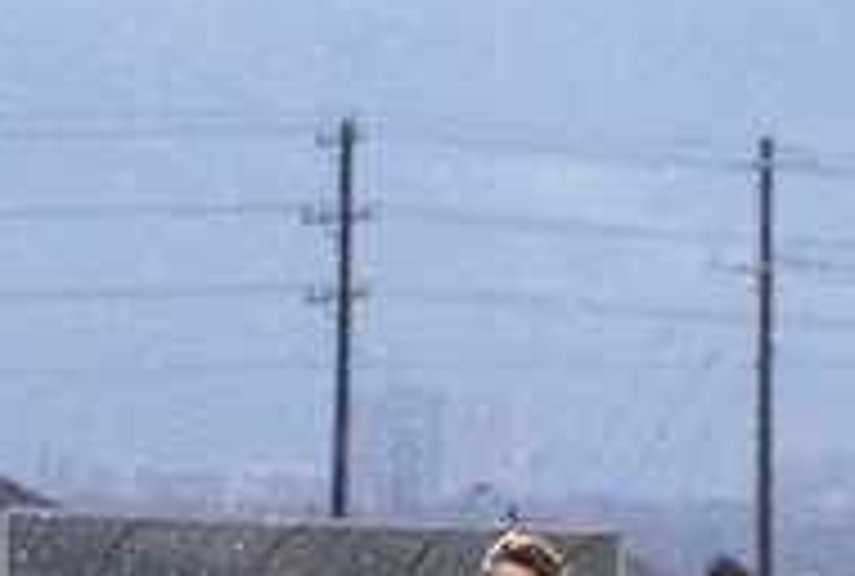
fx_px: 8458
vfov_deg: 3.9
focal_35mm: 355
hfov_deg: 5.7
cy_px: 914
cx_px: 1330
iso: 5000
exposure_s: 1/1250
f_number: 2.8
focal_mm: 70
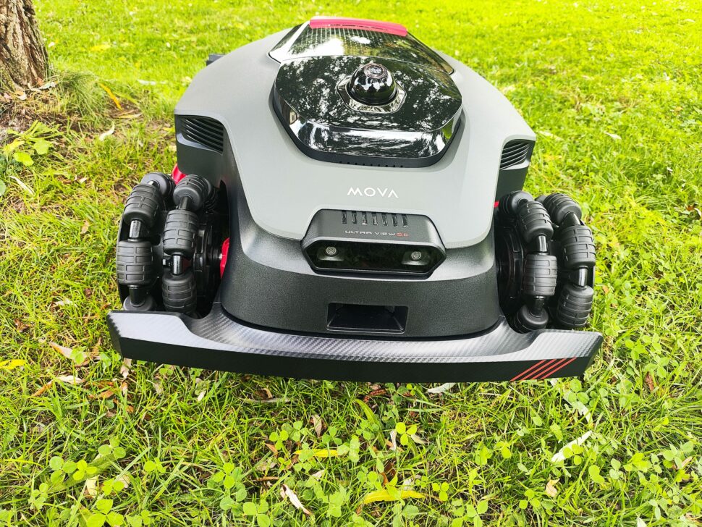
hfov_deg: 71.6
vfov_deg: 56.8
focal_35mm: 24
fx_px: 487
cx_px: 351
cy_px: 264
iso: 74
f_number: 1.8
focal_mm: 4.68
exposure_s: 1/50
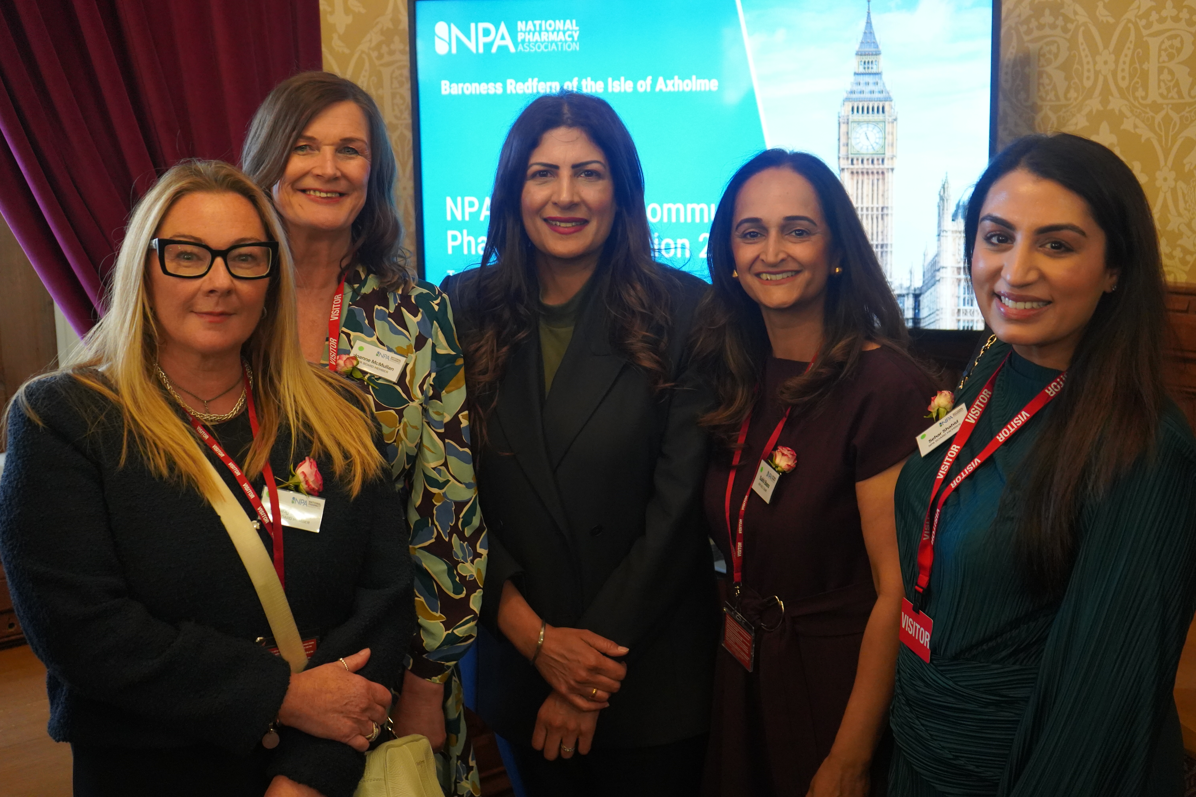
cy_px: 398
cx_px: 598
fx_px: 1595
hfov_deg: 41.1
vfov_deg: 28.1
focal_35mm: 48
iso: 6400
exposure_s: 1/160
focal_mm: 48
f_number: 4.5
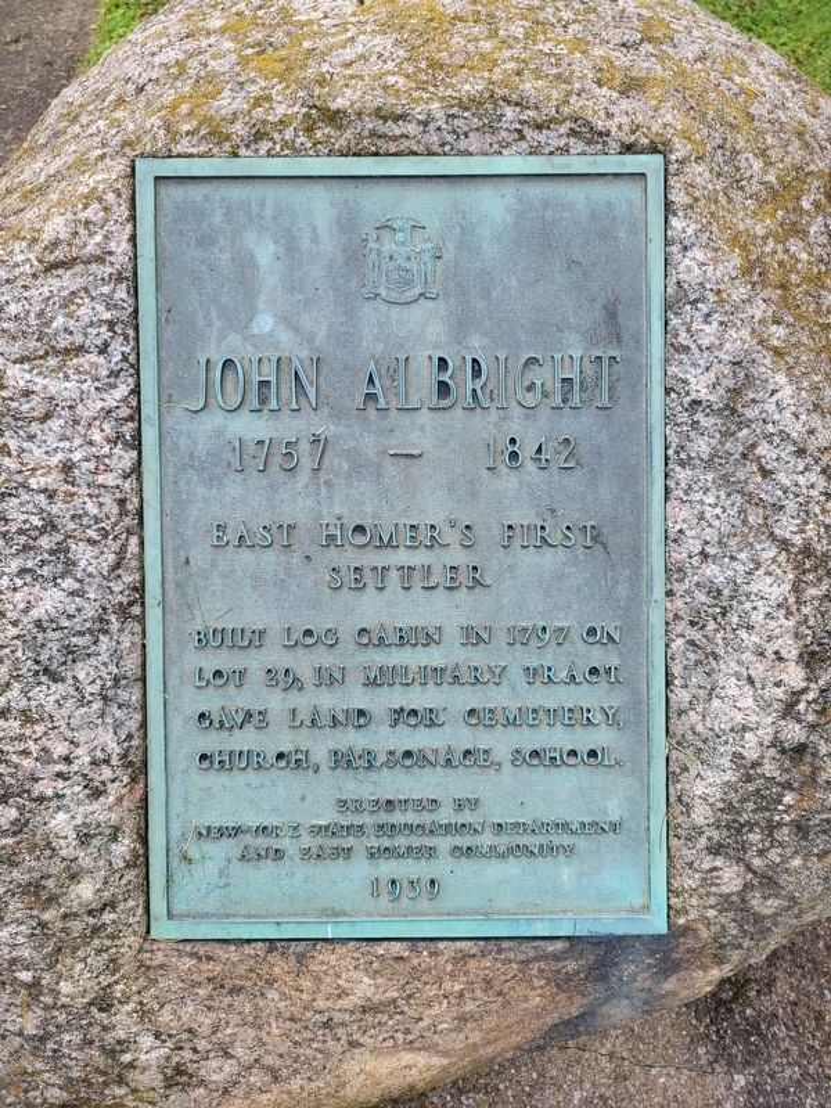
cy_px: 554
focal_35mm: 26
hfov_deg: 53.1
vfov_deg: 67.3
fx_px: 832
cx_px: 416
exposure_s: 1/397
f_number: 1.8
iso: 40
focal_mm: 5.4
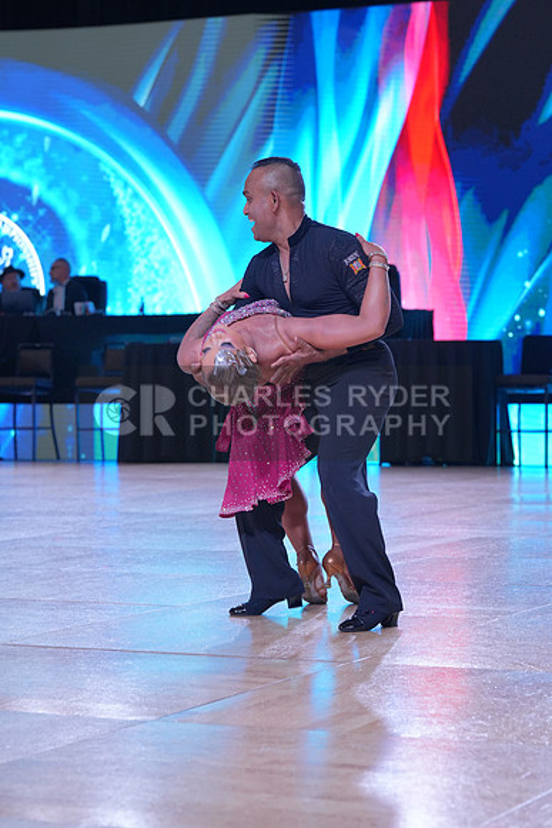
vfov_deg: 20.2
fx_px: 2321
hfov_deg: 13.6
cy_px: 414
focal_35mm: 101
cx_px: 276
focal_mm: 101
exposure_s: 1/400
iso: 1600
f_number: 5.6
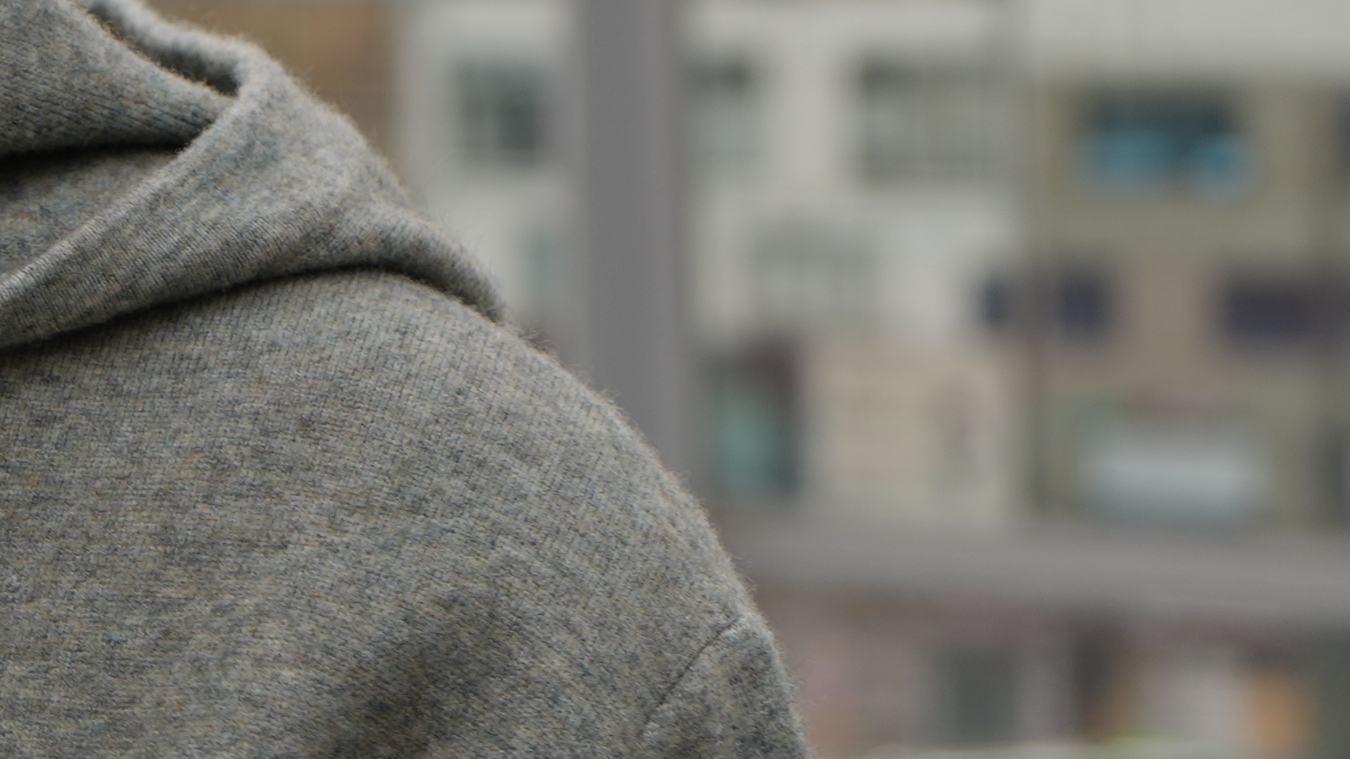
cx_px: -734
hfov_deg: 11.1
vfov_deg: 6.4
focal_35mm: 186
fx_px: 6658
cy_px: -491
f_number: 2.8
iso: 50
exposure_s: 1/320
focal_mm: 35
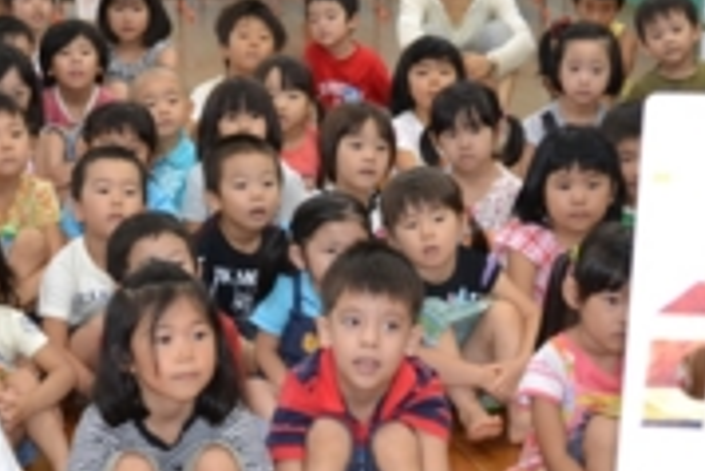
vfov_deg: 13.6
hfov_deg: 20.1
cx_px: 234
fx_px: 1979
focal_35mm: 101
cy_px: 299
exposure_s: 1/60
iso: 1800
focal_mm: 30
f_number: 4.5
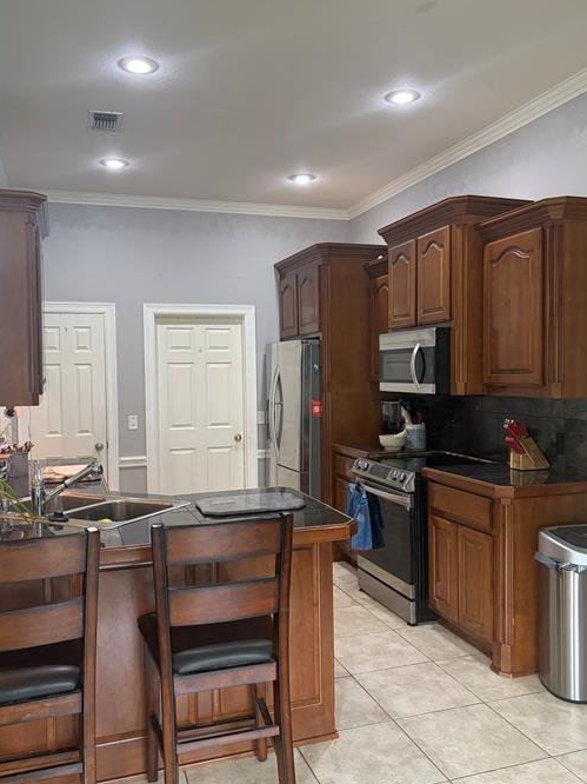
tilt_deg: -1.4
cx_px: 294
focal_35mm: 30
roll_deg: +1.0
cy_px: 392
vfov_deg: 60.0
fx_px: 679
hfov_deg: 46.8
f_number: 1.6
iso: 250
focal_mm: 5.96
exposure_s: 1/60
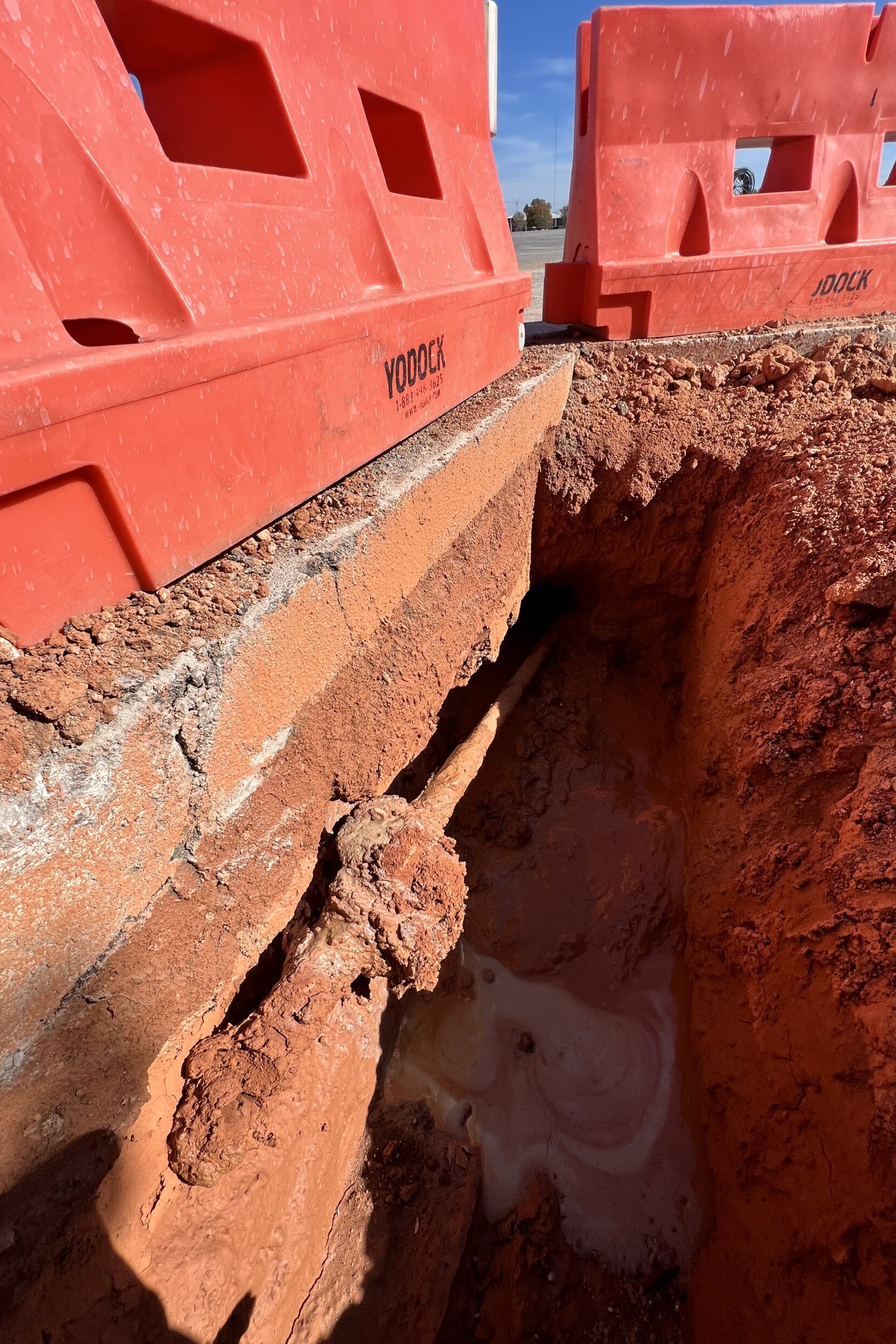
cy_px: 691
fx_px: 523
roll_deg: +4.7
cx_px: 490
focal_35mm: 14
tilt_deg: -39.2
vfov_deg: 104.2
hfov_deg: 81.0
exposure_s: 1/968
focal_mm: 1.57
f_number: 1.8
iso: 32
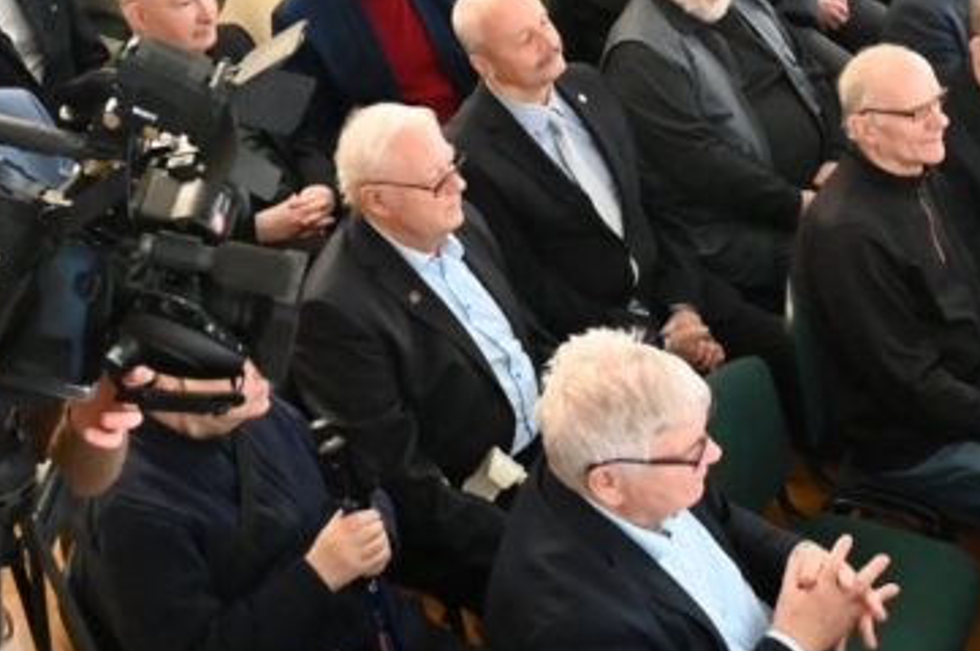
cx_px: 622
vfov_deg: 20.0
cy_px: 302
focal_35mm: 68
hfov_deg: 29.5
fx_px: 1849
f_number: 5
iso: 16000
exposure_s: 1/100
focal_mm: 24
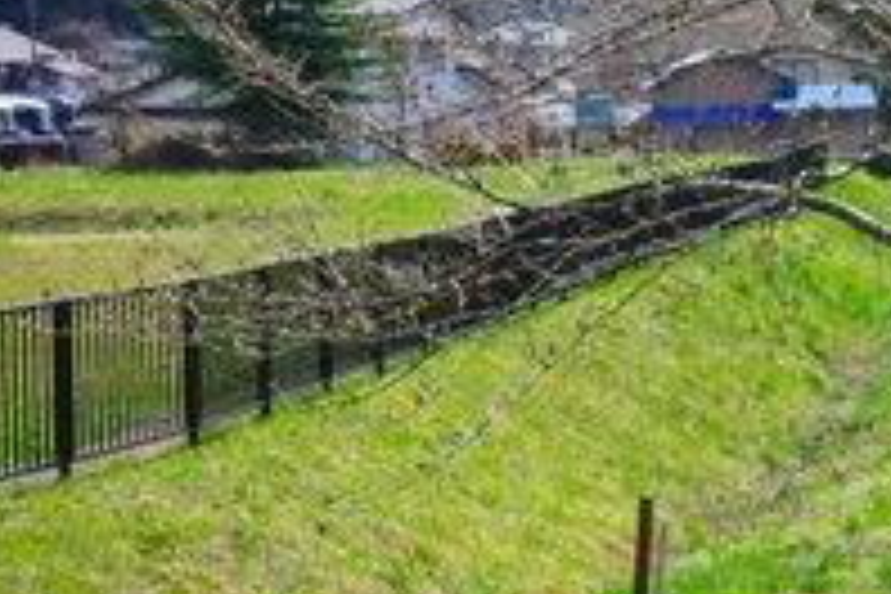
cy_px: 11
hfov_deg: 11.3
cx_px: 1748
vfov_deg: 8.3
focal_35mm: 165
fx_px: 4083
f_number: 6.3
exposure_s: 1/2500
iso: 5000
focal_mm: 26
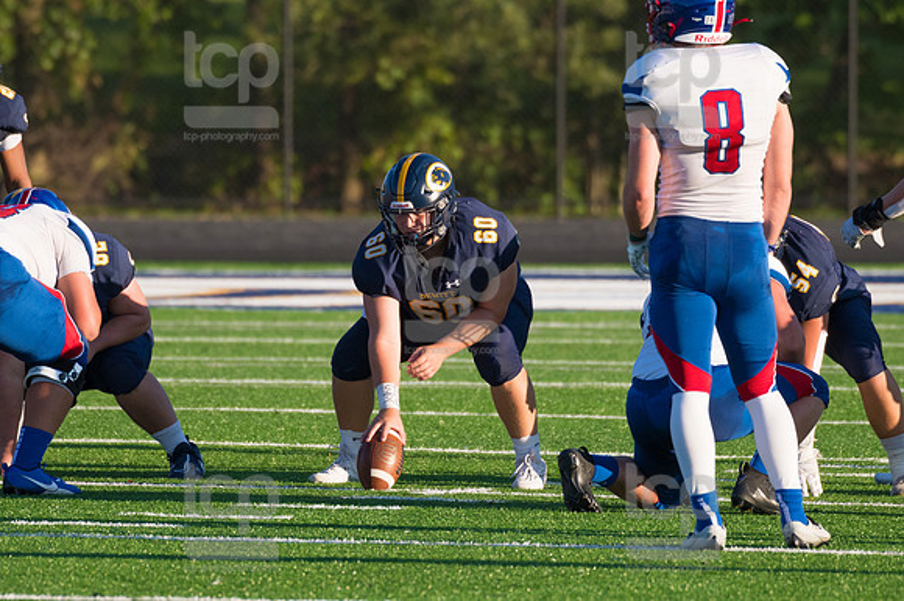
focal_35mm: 570
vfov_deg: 2.4
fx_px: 14305
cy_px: 300
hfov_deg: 3.6
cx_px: 452
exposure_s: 1/2000
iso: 500
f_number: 5.6
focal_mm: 380
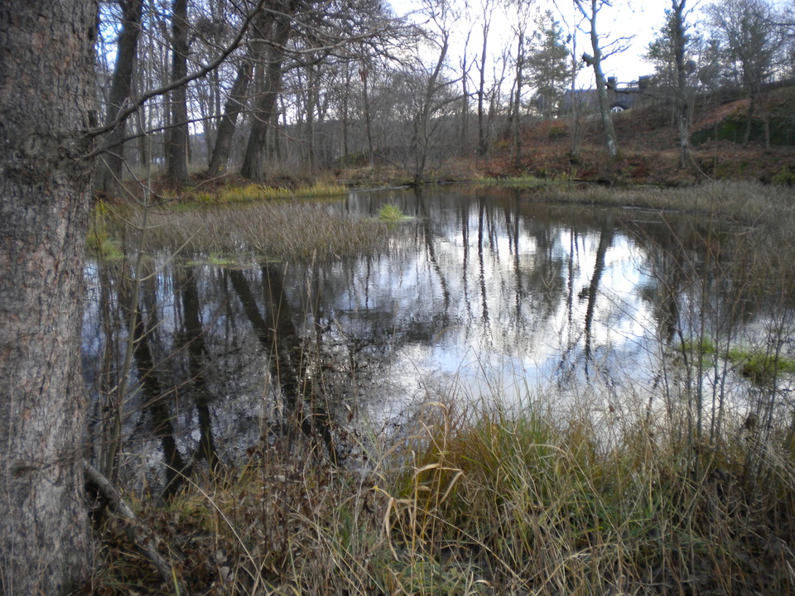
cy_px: 298
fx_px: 804
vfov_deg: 40.7
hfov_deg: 52.6
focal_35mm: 35
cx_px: 398
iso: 89
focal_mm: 6.3
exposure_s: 1/53.1
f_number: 3.1
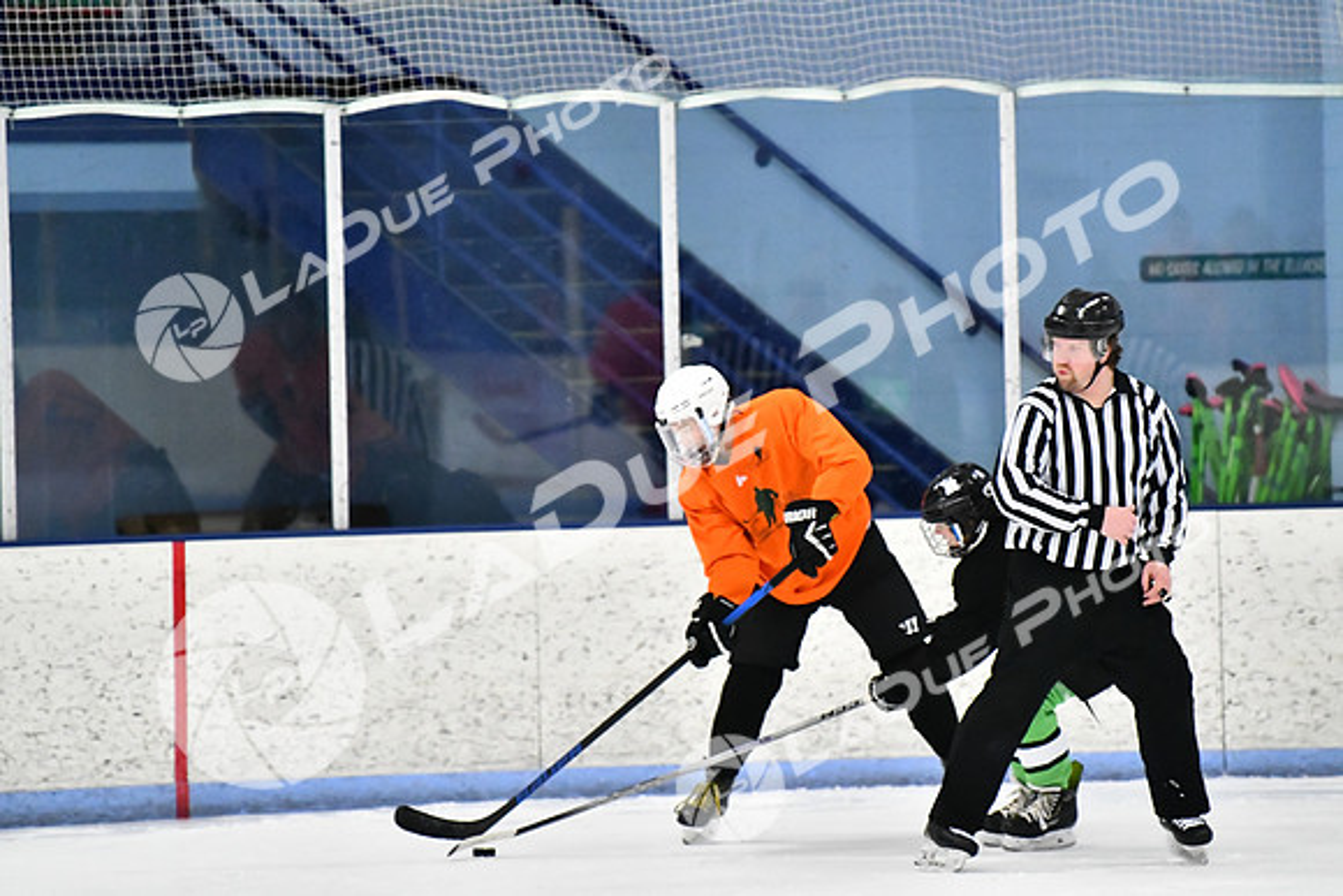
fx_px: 10634
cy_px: 448
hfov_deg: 7.2
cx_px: 672
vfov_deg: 4.8
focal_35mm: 285
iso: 6400
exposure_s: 1/1250
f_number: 2.8
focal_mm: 190
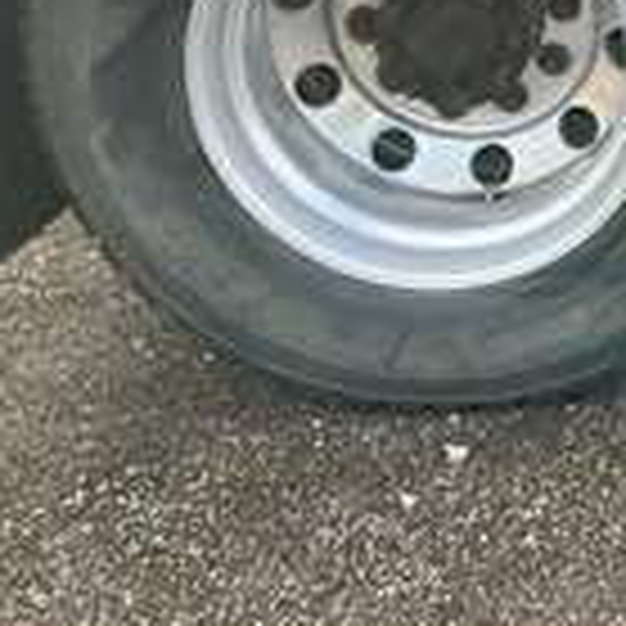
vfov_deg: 22.5
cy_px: 0
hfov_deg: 20.6
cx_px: 883
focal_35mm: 74
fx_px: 1514
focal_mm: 3
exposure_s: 1/312
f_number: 1.8
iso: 25
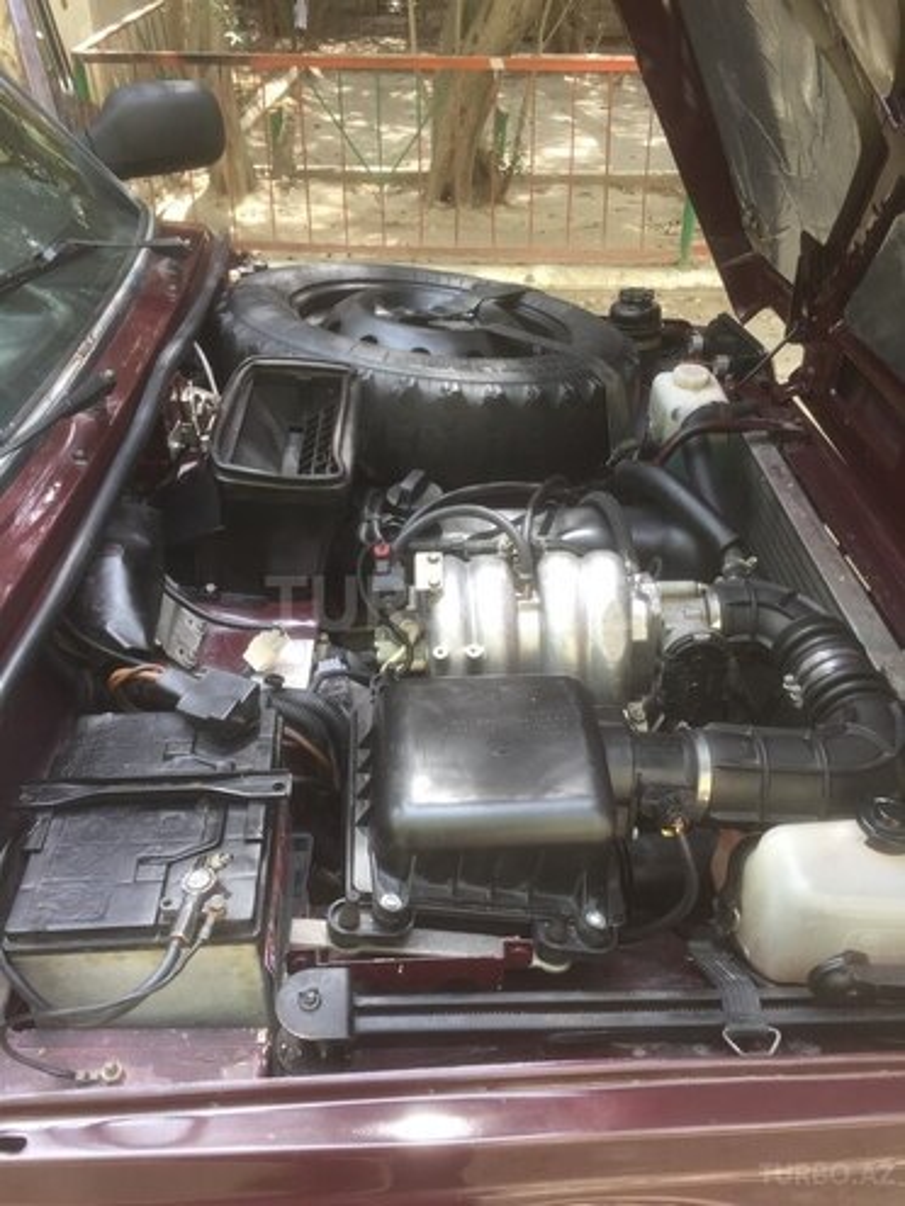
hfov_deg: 48.2
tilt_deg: -36.9
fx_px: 1011
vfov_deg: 61.7
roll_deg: -1.3
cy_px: 603
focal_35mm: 29
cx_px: 452
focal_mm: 4.15
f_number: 2.2
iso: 40
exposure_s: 1/100
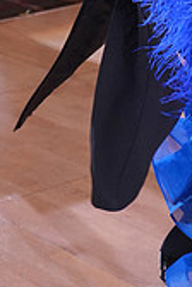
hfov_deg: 7.7
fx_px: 1384
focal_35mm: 173
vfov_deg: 11.6
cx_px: 313
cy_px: -75
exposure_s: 1/500
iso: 3200
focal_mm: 50
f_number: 4
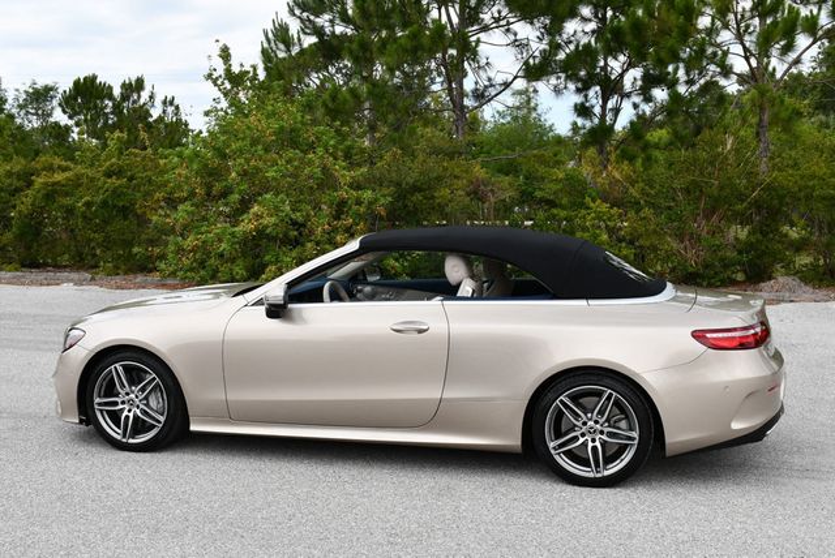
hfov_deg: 44.5
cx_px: 418
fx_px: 1021
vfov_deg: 30.6
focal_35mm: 44
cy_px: 279
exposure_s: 1/250
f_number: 8
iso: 160
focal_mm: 22
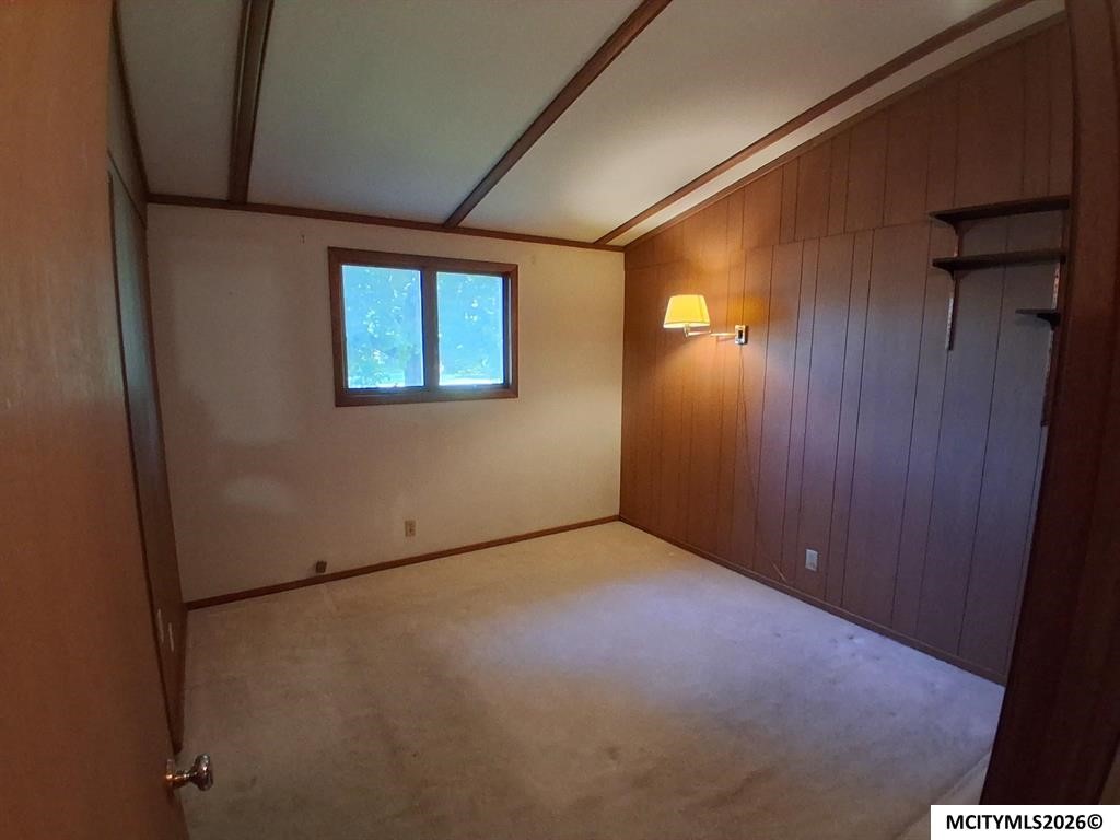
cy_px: 420
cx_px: 560
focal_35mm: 17
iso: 400
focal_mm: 1.4
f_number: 2.2
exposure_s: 1/40
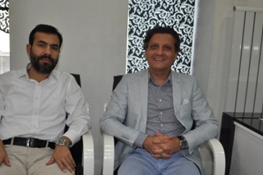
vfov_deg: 31.7
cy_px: 109
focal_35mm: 42
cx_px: 108
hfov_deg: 46.2
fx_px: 307
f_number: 3.8
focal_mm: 20
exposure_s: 1/125
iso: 720
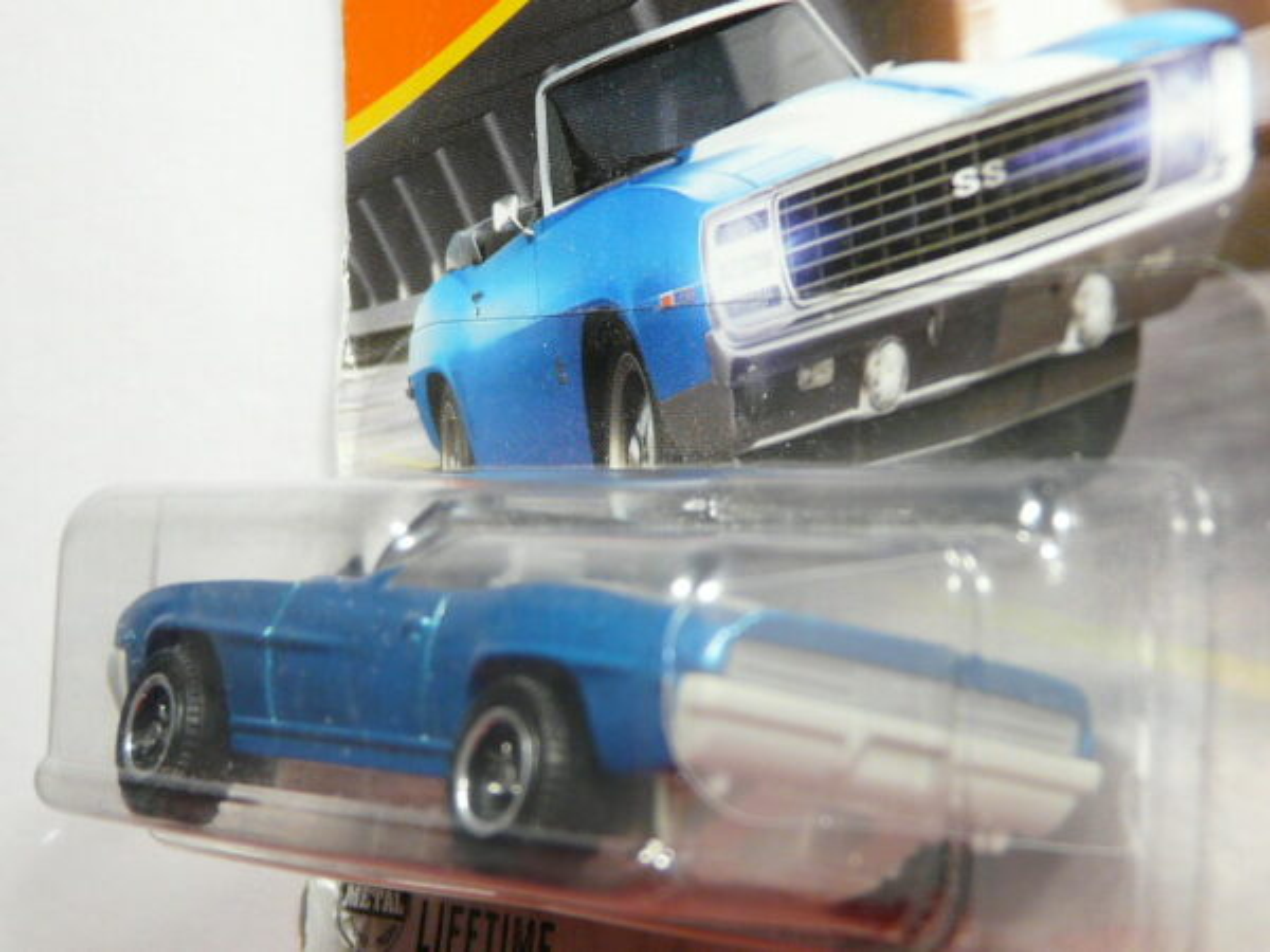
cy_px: 476
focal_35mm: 97
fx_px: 3559
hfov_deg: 20.2
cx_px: 635
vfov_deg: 15.2
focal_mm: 10
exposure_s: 1/50
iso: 160
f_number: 3.2
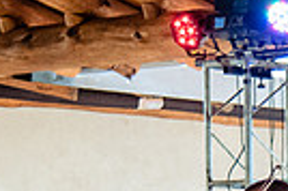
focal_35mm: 252
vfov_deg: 5.3
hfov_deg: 7.9
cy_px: 383
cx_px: 507
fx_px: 2014
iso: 3200
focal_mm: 55
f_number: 4
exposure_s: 1/160
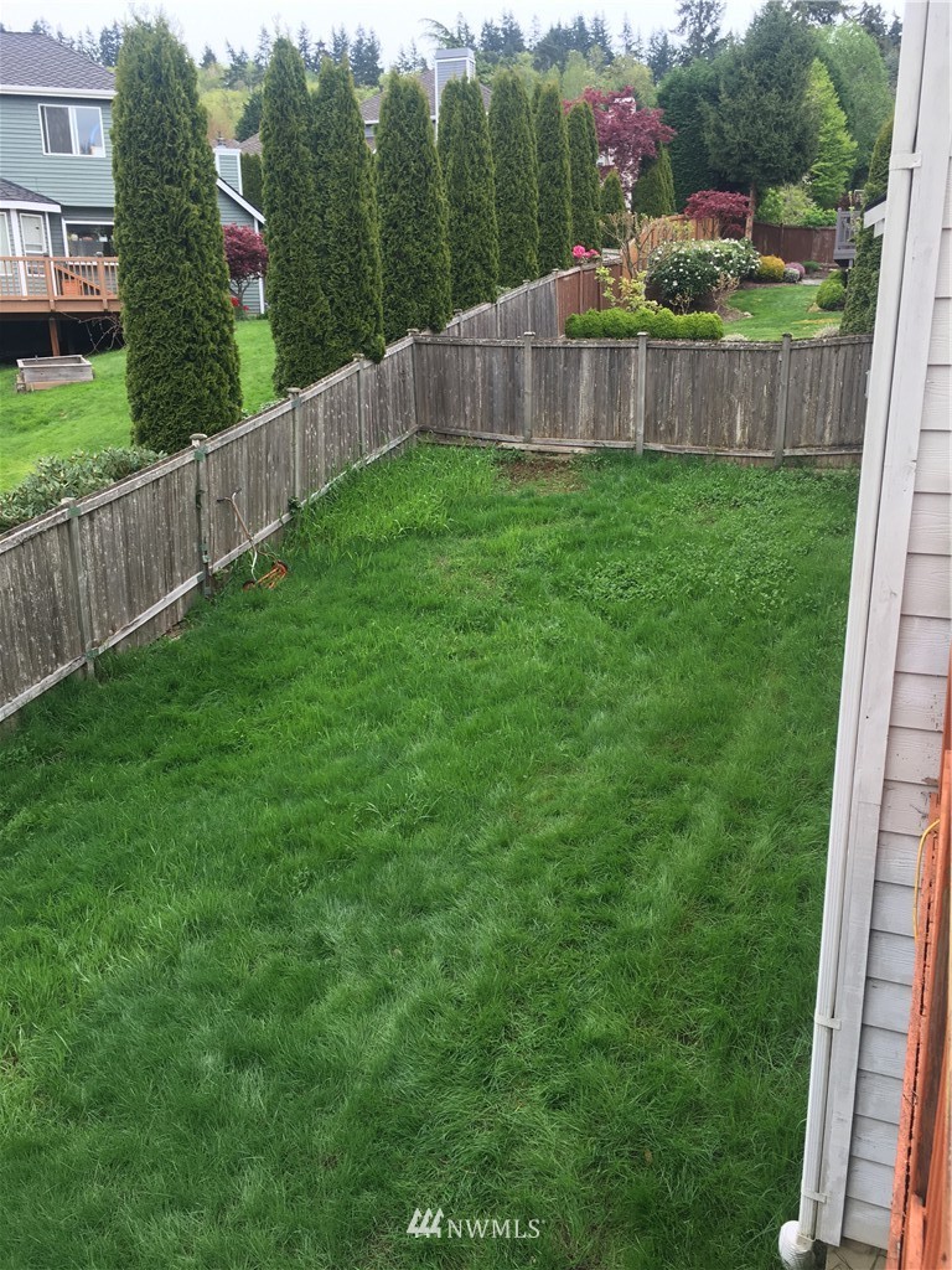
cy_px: 635
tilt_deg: -16.3
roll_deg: +0.7
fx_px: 1063
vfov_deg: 61.7
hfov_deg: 48.2
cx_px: 476
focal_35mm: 29
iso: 25
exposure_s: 1/154
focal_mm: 4.15
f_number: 2.2
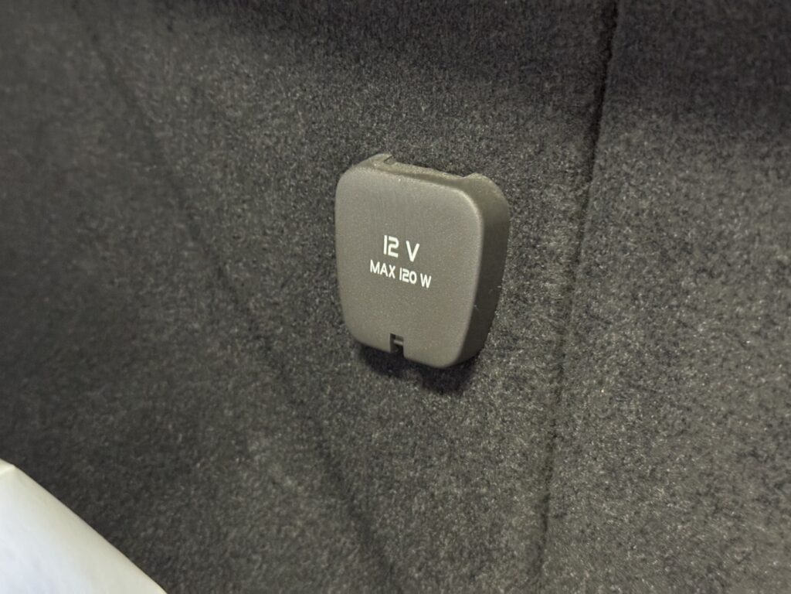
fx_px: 1097
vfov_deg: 30.3
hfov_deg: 39.7
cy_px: 297
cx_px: 396
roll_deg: -3.2
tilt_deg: -21.7
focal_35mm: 48
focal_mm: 6.76
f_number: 1.78
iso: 640
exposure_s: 1/20
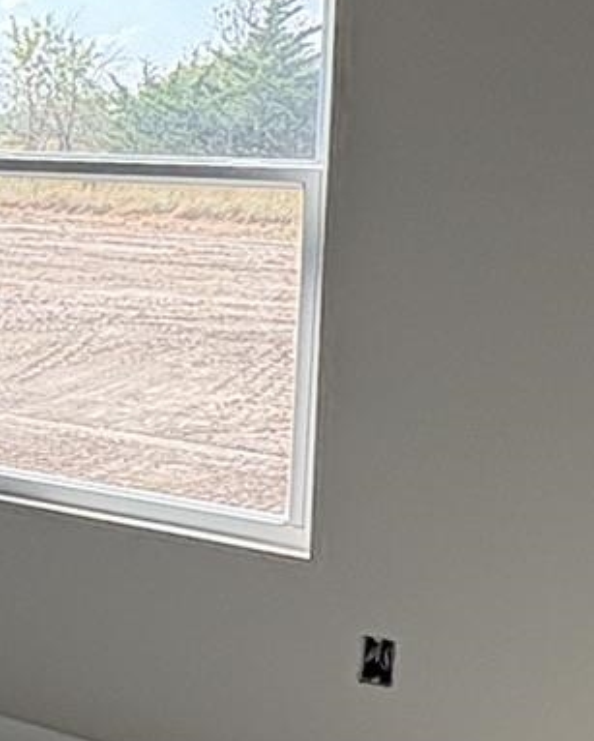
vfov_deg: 25.7
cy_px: 192
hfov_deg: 16.1
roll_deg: -0.2
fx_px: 1602
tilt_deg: -3.0
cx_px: -604
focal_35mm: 73
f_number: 2.2
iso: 64
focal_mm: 2.22
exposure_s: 1/100
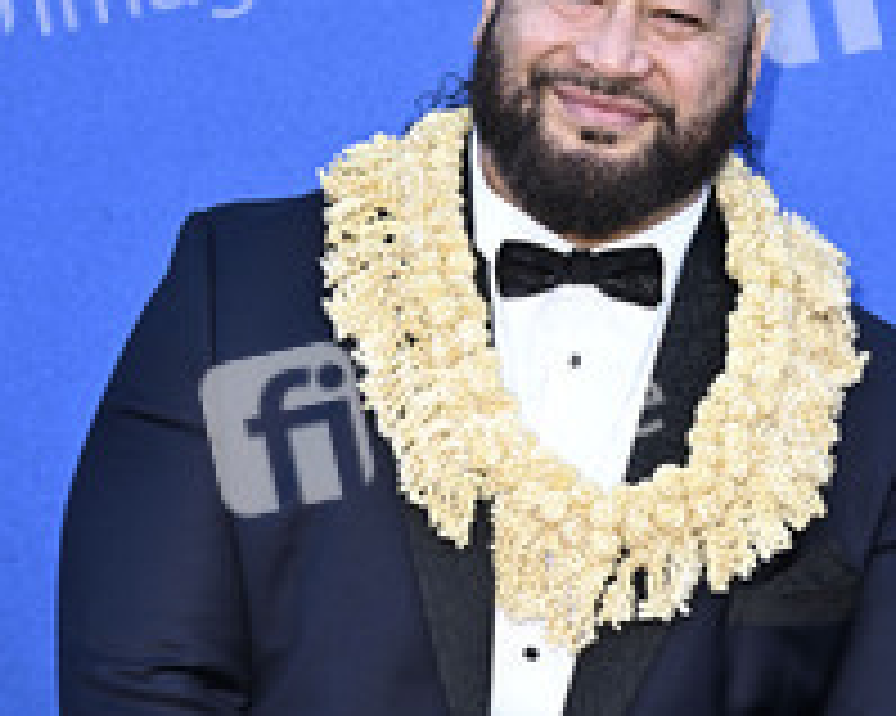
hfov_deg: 13.1
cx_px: 563
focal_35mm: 147
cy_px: 635
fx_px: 3896
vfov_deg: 10.4
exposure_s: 1/250
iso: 800
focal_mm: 78
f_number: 6.3
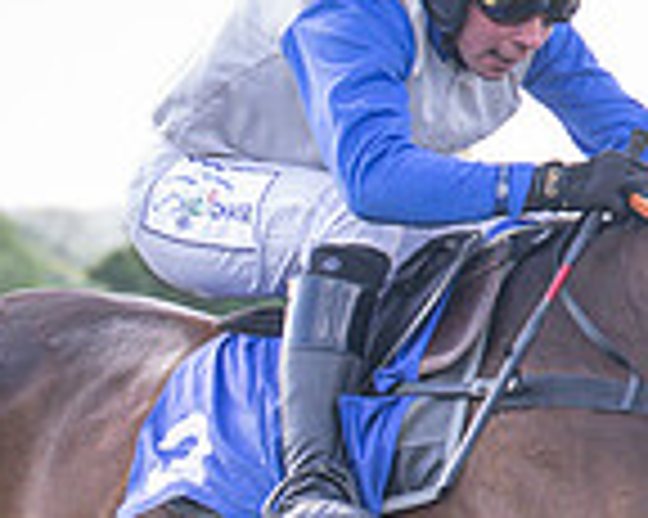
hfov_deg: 4.3
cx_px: 79
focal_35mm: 448
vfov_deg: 3.4
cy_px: 826
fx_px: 8586
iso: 640
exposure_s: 1/1600
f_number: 2.8
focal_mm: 70
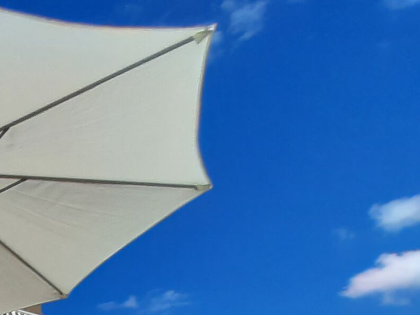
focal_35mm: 46
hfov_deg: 26.8
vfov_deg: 22.0
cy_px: 544
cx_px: -234
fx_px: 558
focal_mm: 1.42
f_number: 2.2
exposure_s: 1/2370
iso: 40
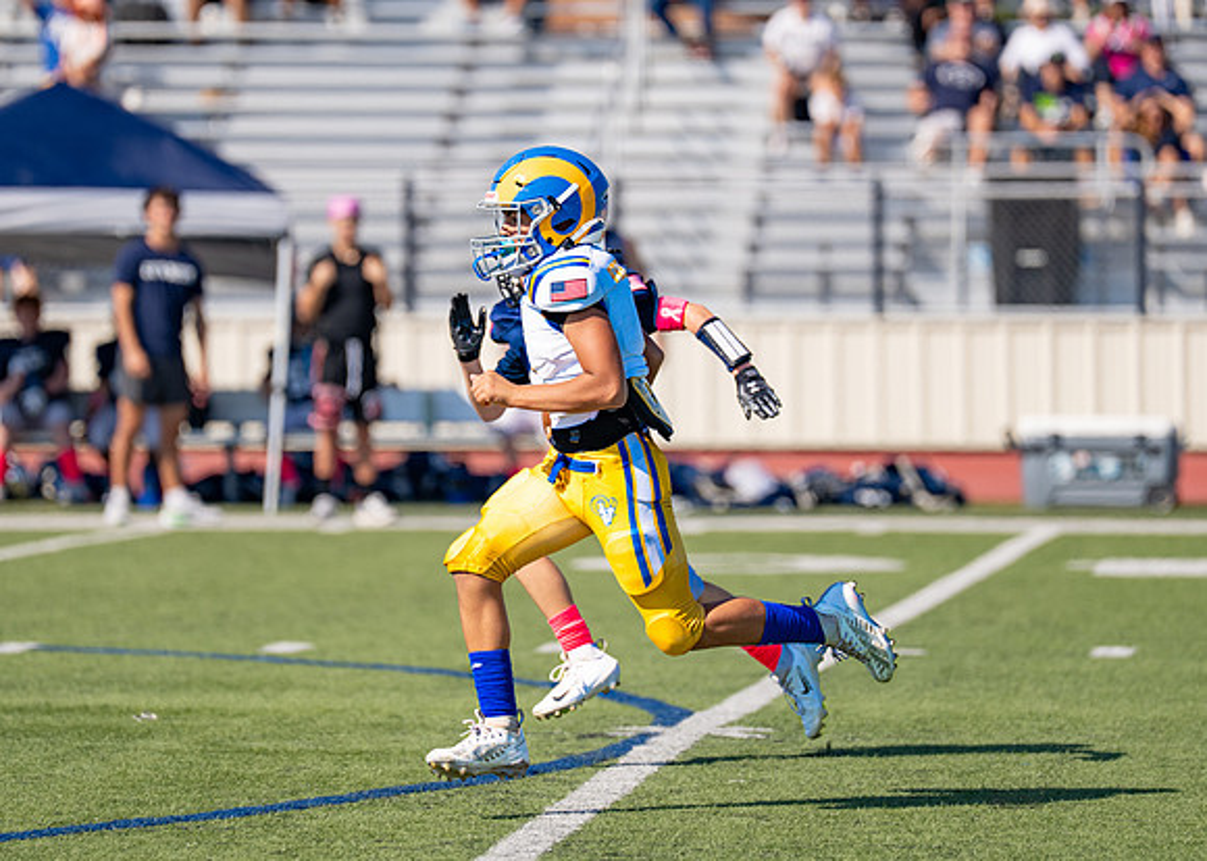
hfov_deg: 7.0
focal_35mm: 288
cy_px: 357
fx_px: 9864
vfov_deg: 5.0
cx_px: 563
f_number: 2.8
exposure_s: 1/2500
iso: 100
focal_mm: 200
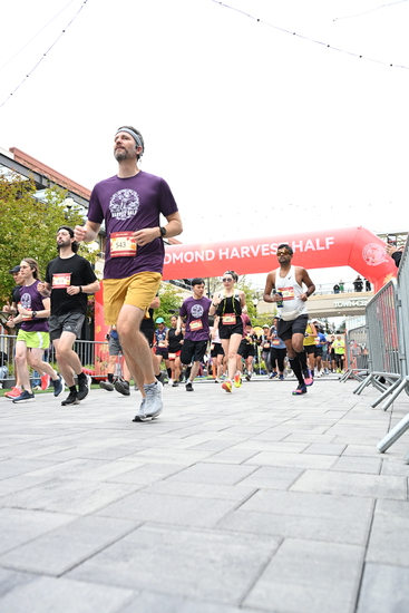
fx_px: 485
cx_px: 204
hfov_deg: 45.7
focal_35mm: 28
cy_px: 306
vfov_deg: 64.5
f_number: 4
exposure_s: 1/640
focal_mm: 28.5
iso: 2000
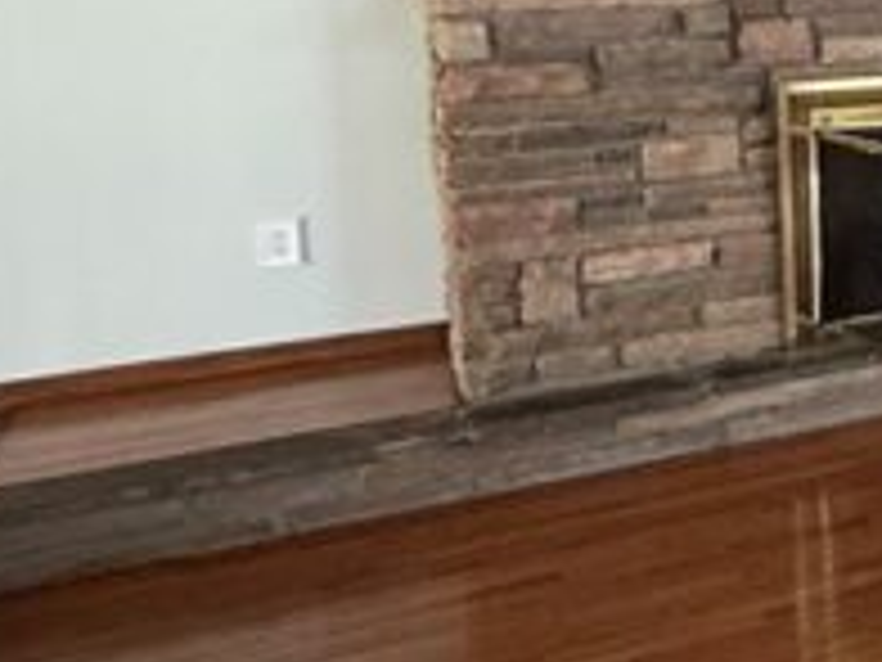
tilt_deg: -5.3
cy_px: 27
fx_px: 1452
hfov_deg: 23.2
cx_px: 1480
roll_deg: -0.6
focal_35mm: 57
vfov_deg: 24.7
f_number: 2.2
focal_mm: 2.22
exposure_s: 1/60
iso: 400
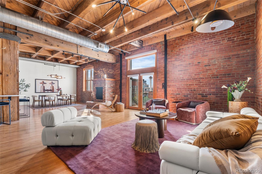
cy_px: 87
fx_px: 120
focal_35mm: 16
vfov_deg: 72.0
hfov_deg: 95.0
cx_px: 131
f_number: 8
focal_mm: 16.5
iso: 500
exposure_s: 1/6
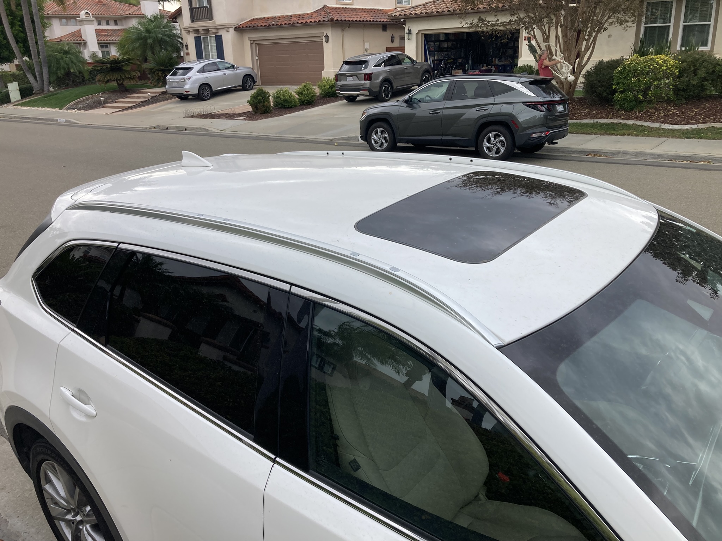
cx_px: 361
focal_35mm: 28
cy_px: 270
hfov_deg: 63.4
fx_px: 584
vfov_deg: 49.7
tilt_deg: -20.8
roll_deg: +1.6
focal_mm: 3.99
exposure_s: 1/649
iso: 20
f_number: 1.8
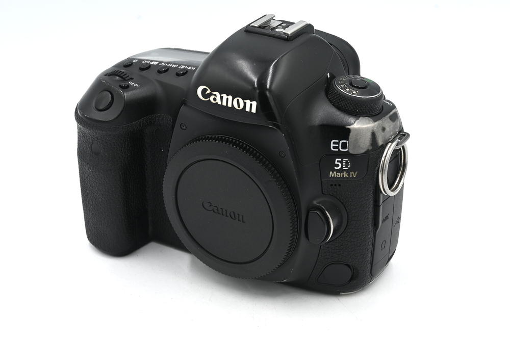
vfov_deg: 18.2
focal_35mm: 75
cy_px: 170
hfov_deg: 27.0
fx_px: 1063
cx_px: 255
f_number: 10
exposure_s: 1/80
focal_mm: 50
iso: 200
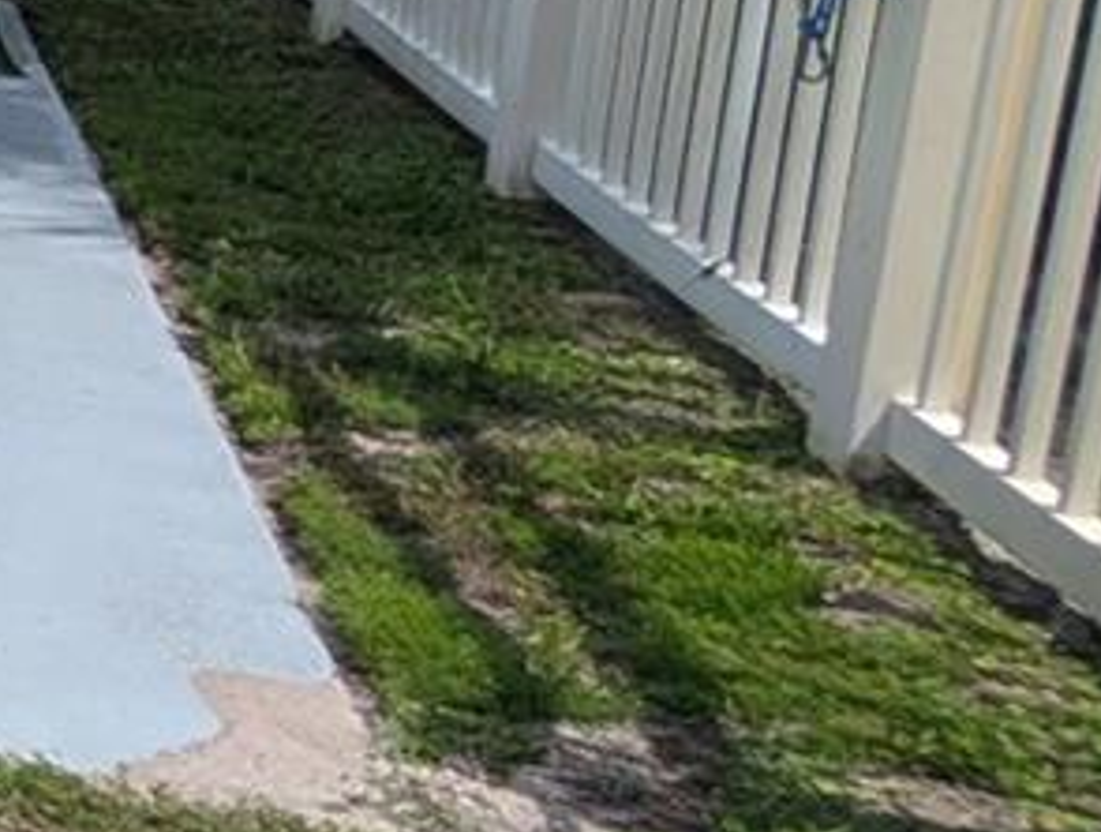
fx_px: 2072
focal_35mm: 65
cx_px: -1771
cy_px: -116
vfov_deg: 21.4
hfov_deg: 13.7
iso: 52
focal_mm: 2.02
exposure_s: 1/3906
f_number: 1.7
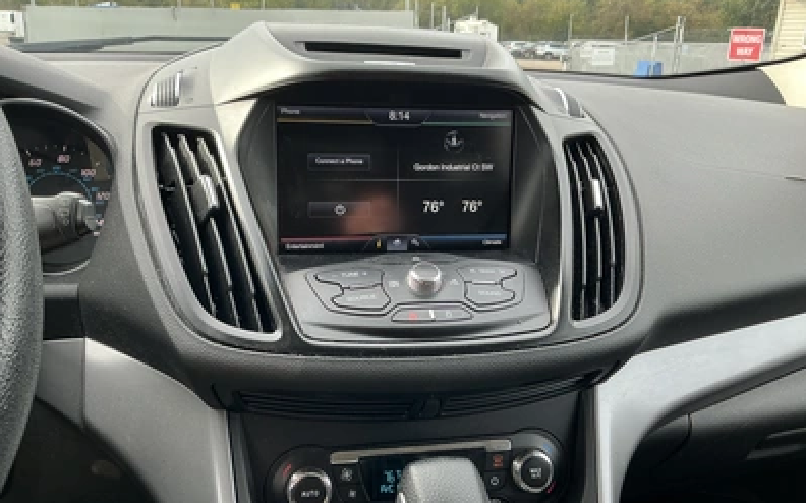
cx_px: 405
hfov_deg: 62.9
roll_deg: -0.7
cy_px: 277
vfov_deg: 41.7
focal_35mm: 30
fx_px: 659
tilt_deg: -19.0
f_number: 1.8
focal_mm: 3
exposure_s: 1/122
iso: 32
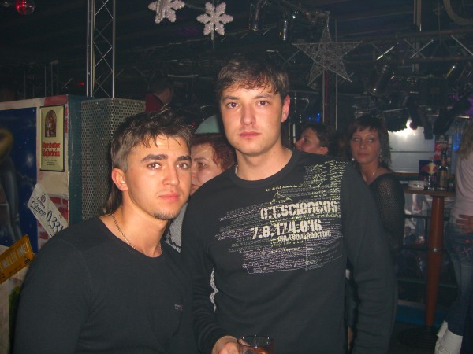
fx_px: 519
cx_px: 236
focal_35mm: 38
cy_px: 177
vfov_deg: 37.7
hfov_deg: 49.0
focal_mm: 7.9
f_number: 2.8
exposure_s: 1/60
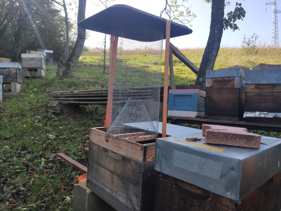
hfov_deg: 67.3
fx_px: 211
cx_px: 140
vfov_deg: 53.1
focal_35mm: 26
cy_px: 106
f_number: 1.75
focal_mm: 4.77
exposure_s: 1/950
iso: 112
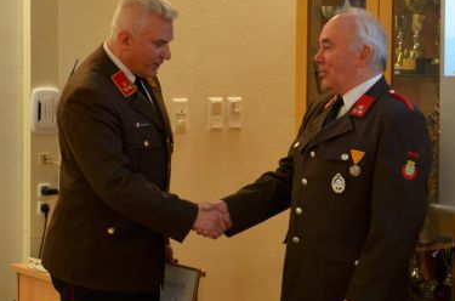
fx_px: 1473
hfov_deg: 17.6
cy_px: 131
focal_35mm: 117
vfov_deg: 11.7
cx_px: 216
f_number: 4.8
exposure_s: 1/50
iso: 800
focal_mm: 45
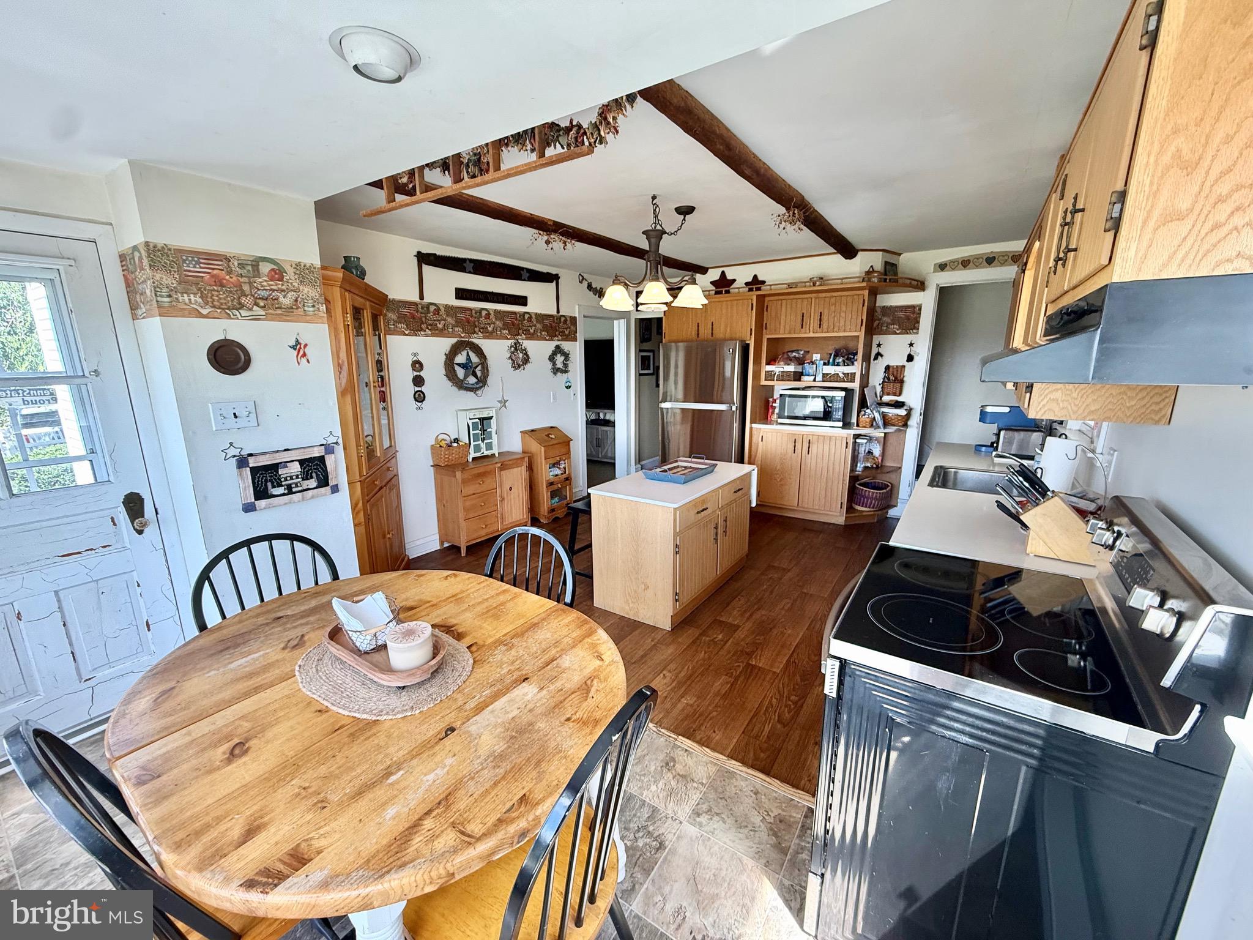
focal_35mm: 14
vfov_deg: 85.7
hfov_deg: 102.1
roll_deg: +0.1
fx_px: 507
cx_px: 626
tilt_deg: -12.1
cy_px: 470
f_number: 2.2
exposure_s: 1/120
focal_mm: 2.22
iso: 100
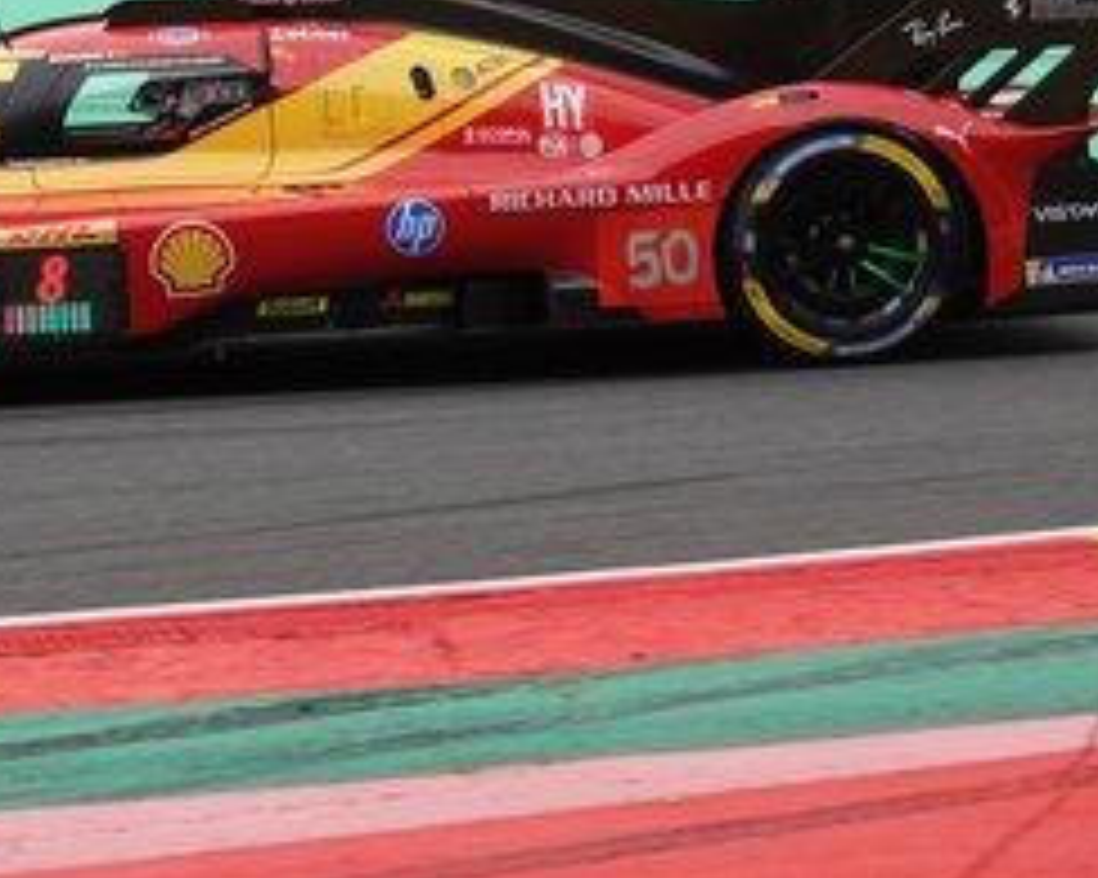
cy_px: 212
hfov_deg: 10.0
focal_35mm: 192
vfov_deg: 8.0
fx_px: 6237
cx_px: 189
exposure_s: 1/800
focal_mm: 40.73
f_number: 4
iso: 160
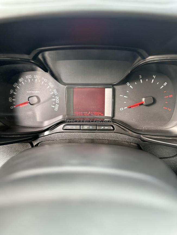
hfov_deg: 56.8
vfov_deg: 71.6
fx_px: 164
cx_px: 88
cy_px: 118
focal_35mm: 24
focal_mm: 6.86
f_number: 1.78
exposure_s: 1/60
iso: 400
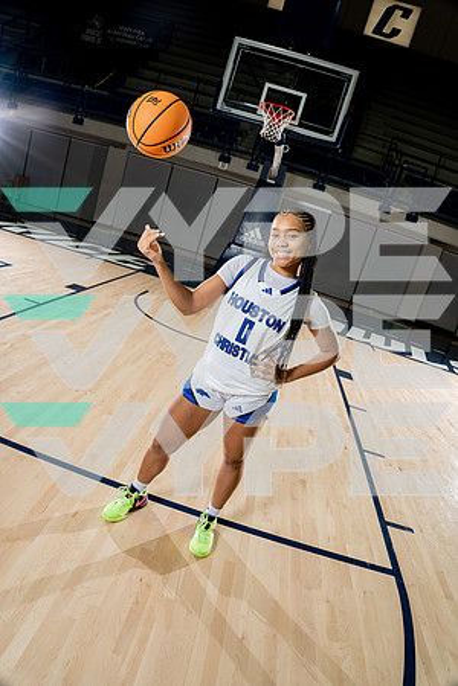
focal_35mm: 22
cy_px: 343
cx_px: 229
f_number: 8
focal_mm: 22
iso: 640
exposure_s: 1/250
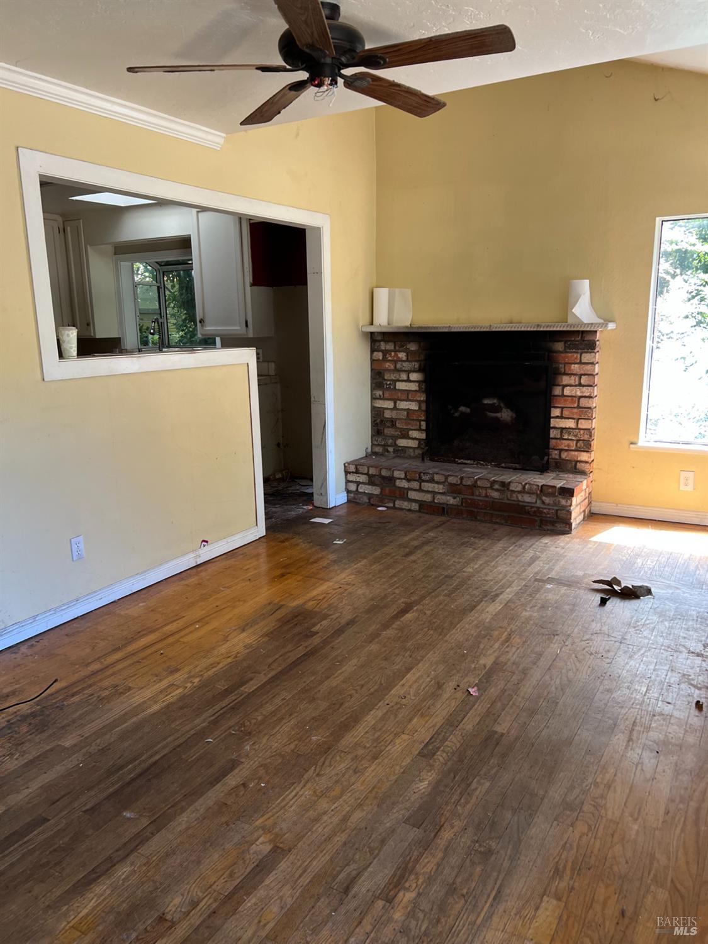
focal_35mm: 26
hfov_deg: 53.1
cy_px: 472
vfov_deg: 67.3
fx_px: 709
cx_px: 354
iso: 125
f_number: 1.5
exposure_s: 1/121
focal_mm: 5.7
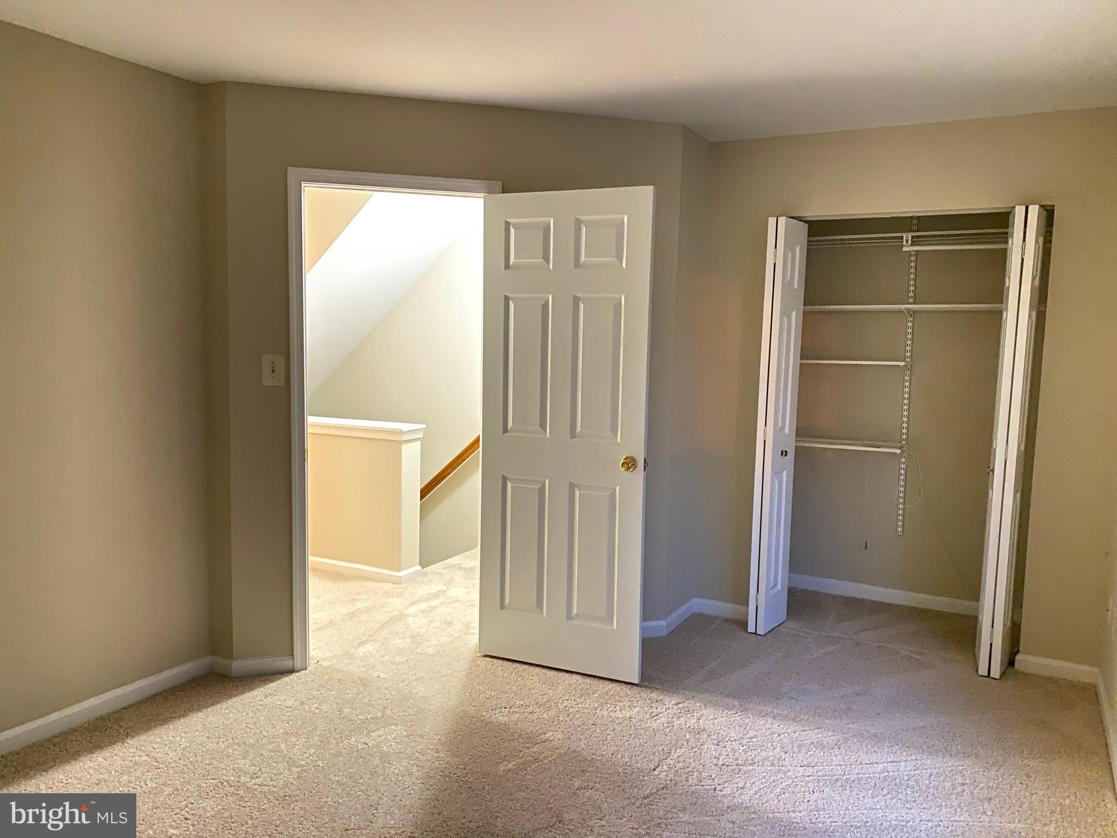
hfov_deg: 67.3
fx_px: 839
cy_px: 419
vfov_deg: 53.1
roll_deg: -1.6
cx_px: 558
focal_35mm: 26
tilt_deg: -5.1
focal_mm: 4.25
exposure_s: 1/15
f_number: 1.8
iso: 1600
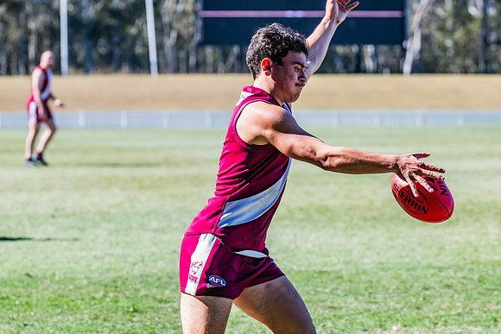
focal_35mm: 177
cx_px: 251
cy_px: 169
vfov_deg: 7.8
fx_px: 2460
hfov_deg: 11.6
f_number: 6.3
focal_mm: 170
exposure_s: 1/1600
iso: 800
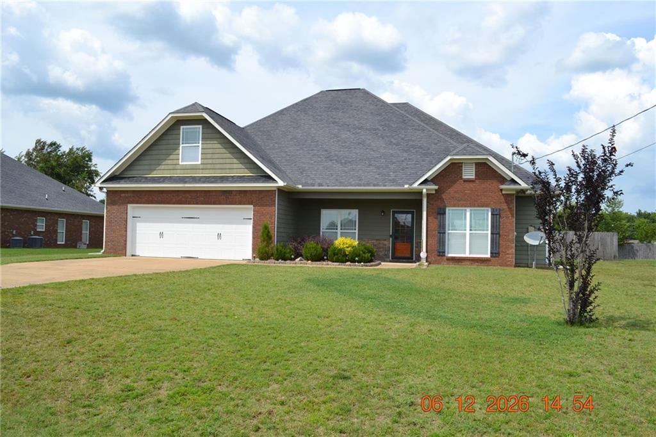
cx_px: 328
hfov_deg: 67.4
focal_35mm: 27
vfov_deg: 47.9
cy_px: 218
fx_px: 492
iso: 100
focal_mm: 18
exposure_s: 1/250
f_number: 8
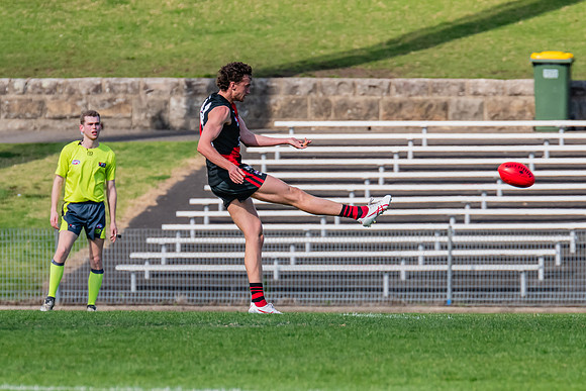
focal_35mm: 774
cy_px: 199
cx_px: 266
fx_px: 12600
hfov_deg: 2.7
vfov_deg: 1.8
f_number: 8
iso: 800
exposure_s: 1/1600
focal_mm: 420
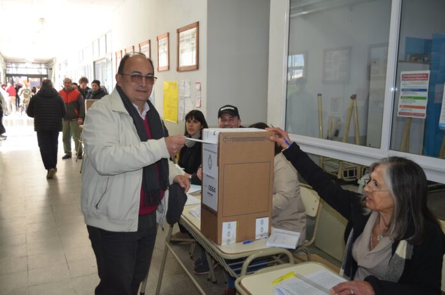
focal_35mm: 33
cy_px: 148
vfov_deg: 39.8
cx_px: 222
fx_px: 407
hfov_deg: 57.3
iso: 400
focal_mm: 22
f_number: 3.8
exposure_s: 1/80
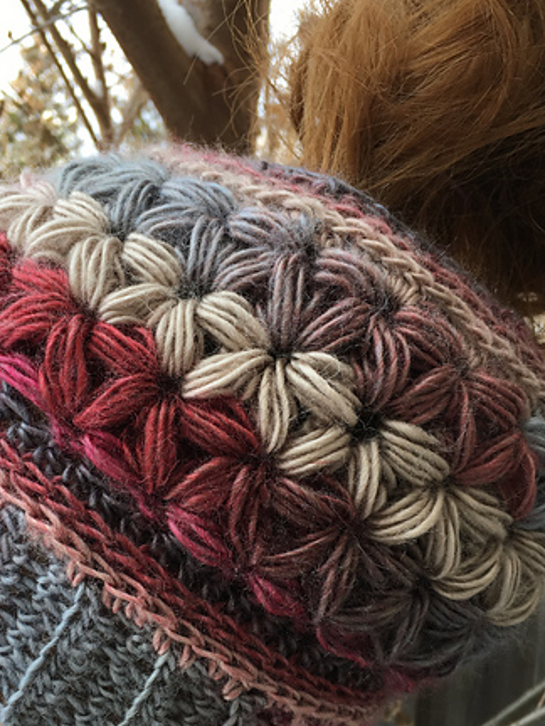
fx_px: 903
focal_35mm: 43
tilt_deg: -12.8
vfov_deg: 43.4
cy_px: 467
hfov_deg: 33.5
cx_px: 212
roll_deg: -1.4
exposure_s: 1/269
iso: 25
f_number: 2.2
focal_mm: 4.15
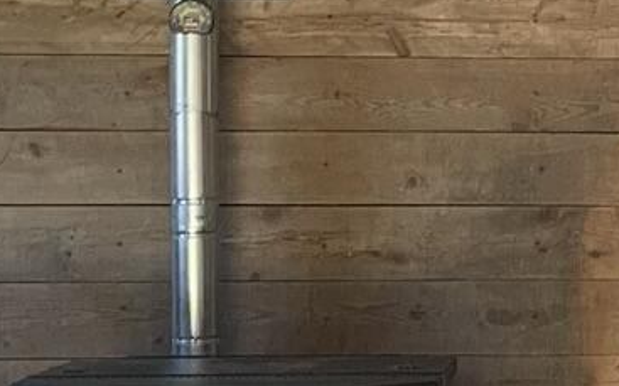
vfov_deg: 8.5
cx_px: 719
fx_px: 2597
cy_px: 177
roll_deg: -0.4
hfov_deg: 13.3
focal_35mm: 154
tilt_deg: +0.0
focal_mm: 4.25
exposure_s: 1/60
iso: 50
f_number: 1.8
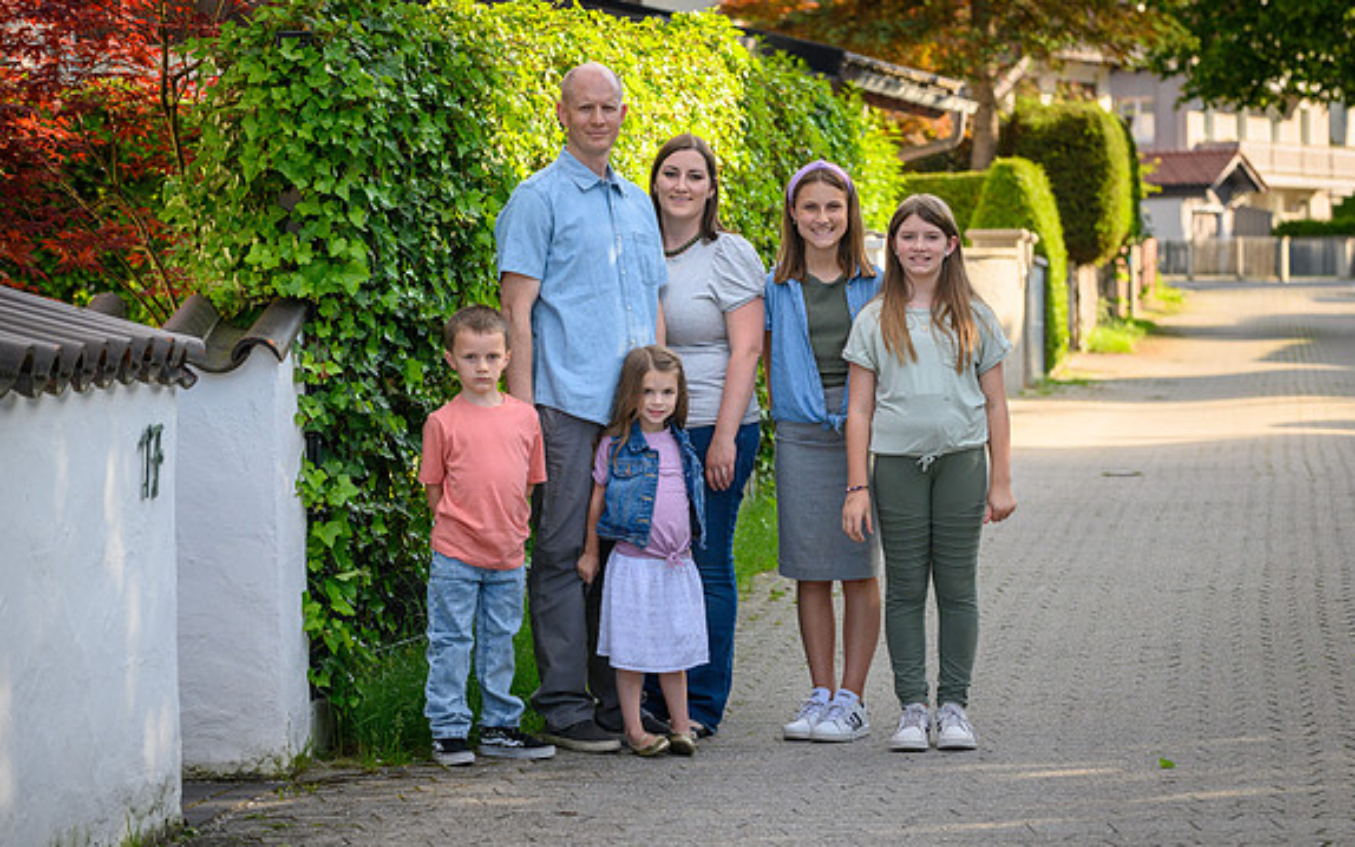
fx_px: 5060
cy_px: 469
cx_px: 747
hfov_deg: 15.2
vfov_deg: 9.6
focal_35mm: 137
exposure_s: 1/800
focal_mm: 120
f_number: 5.6
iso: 400
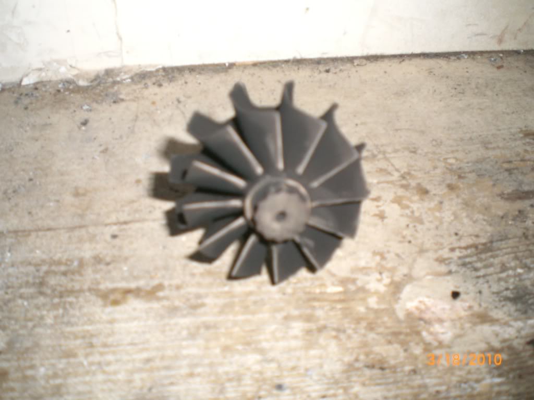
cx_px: 267
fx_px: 586
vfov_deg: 37.7
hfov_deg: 49.0
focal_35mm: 38
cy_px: 200
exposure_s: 1/60
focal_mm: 6.3
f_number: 3.1
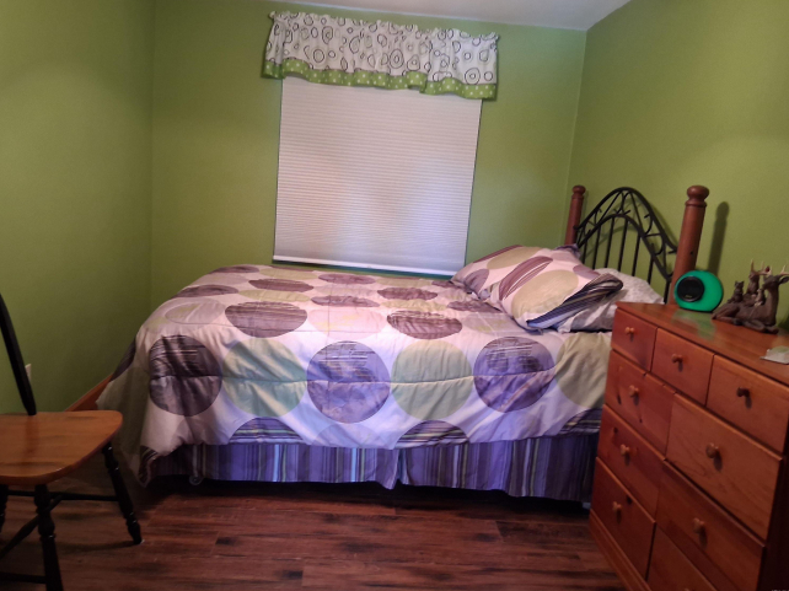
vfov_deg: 51.3
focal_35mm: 27
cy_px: 291
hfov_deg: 65.3
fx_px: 615
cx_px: 383
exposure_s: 1/33
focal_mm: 3.98
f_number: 1.8
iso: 500
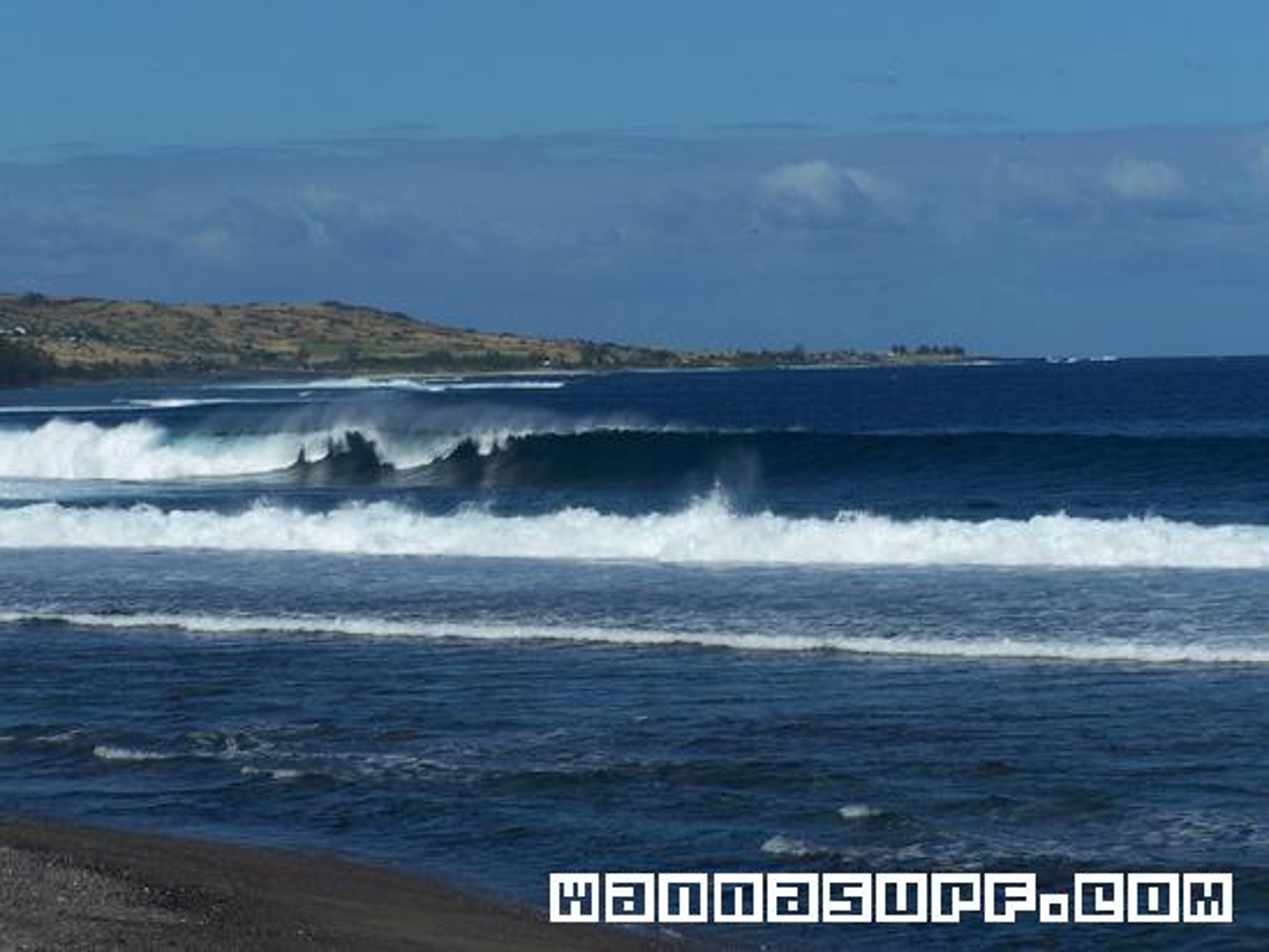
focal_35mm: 139
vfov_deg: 10.7
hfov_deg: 14.2
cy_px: 476
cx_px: 634
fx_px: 5097
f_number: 6.3
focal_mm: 23.1
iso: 80
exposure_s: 1/1000
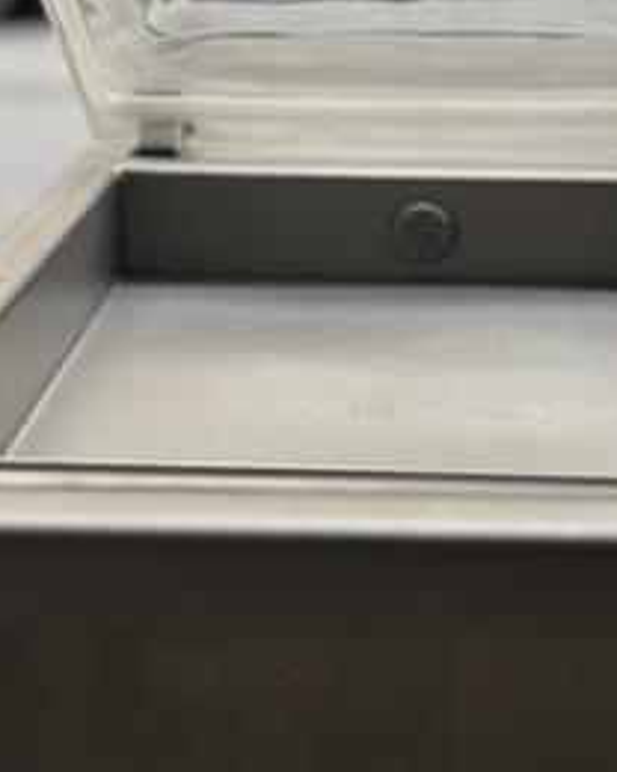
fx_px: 1712
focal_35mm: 75
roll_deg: +1.0
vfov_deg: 25.4
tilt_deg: -17.5
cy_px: 330
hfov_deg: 20.4
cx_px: 371
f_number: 1.6
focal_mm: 5.1
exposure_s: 1/121
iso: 80
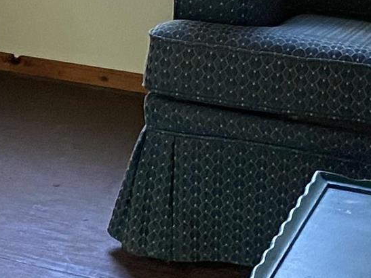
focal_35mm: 146
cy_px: -171
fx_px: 1564
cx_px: -267
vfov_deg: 9.8
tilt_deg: -8.9
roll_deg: +0.2
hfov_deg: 12.5
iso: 250
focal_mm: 4.25
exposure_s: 1/60
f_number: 1.8
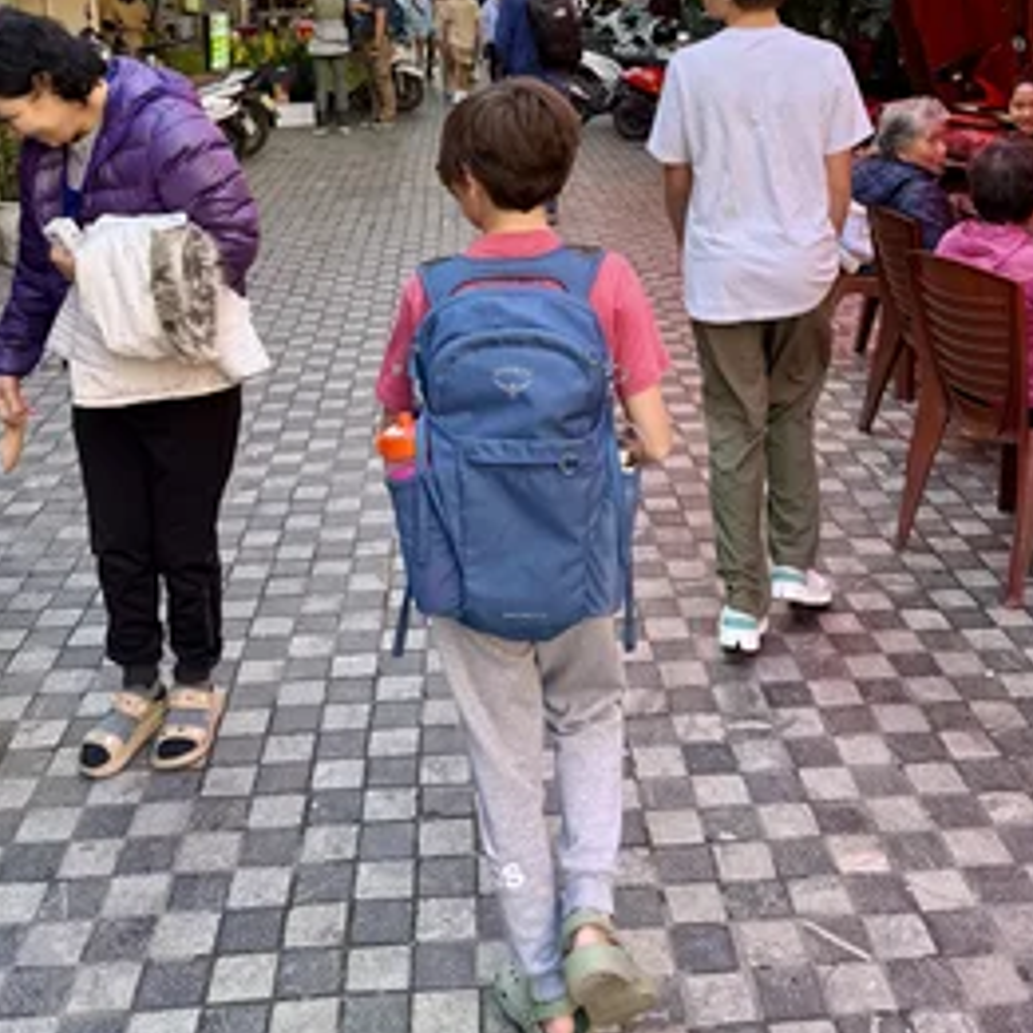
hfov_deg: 42.8
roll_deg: +0.3
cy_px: 154
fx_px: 1317
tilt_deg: -7.9
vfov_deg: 40.4
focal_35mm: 39
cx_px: 582
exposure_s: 1/314
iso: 100
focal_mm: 6.76
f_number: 1.78
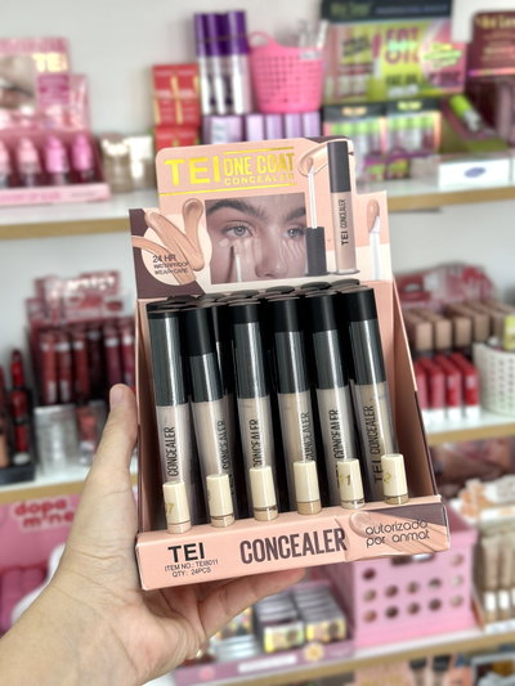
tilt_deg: -15.8
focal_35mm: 48
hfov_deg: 30.3
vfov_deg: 39.6
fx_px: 952
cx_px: 258
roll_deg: +1.4
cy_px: 343
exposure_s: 1/100
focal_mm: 6.86
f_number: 1.78
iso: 200
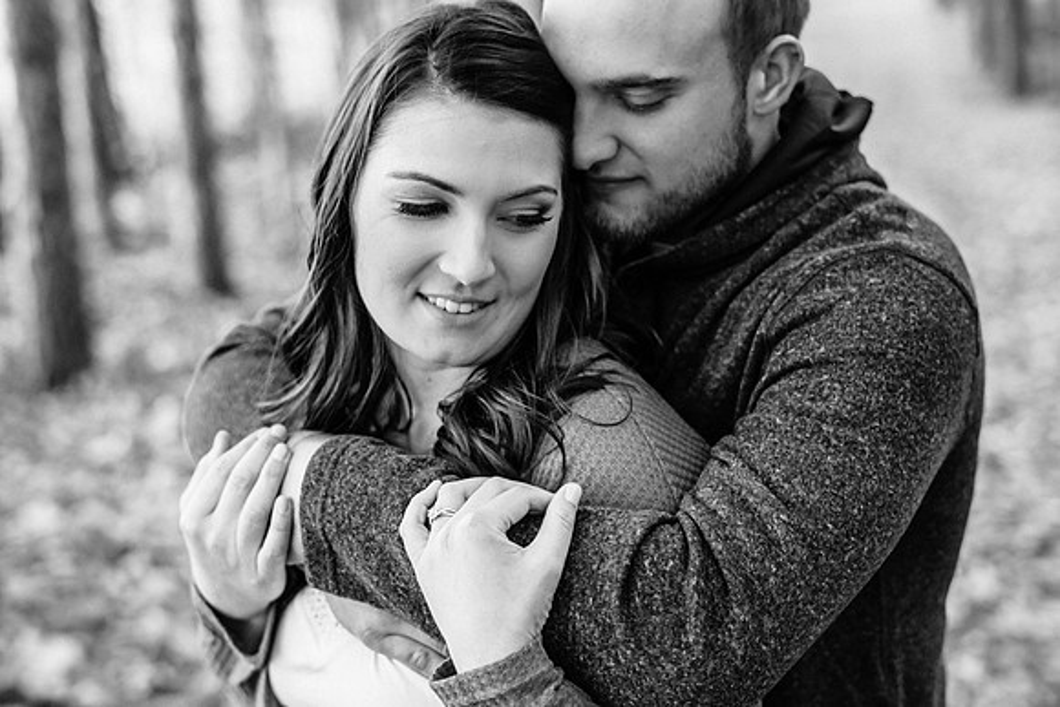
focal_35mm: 58
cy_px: 354
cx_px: 530
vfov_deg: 23.4
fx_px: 1708
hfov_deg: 34.5
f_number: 2.8
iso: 500
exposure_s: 1/200
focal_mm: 58
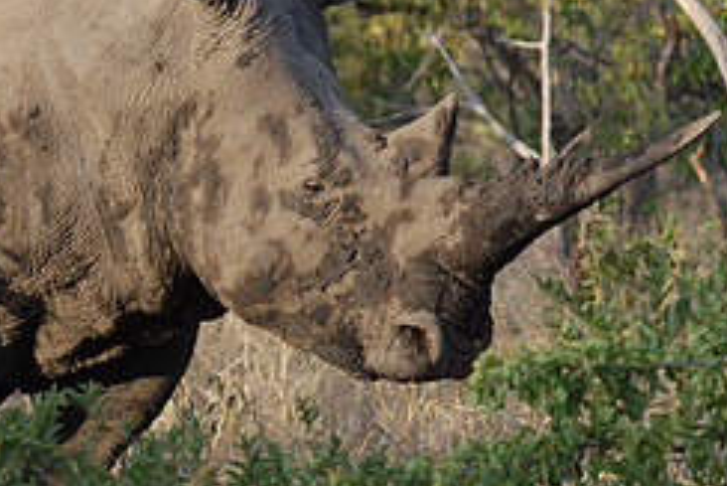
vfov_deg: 2.7
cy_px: 140
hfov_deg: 4.0
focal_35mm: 517
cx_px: 83
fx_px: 10450
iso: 1000
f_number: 6.3
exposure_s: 1/1000
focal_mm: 145
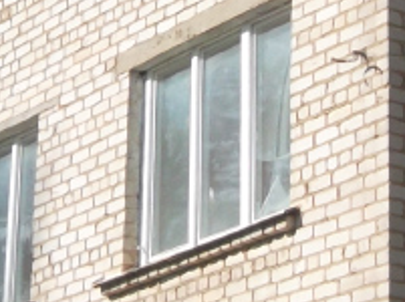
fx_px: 2044
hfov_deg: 11.2
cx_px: 403
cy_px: -73
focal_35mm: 175
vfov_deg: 8.4
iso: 80
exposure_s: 1/800
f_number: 3.5
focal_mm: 4.9
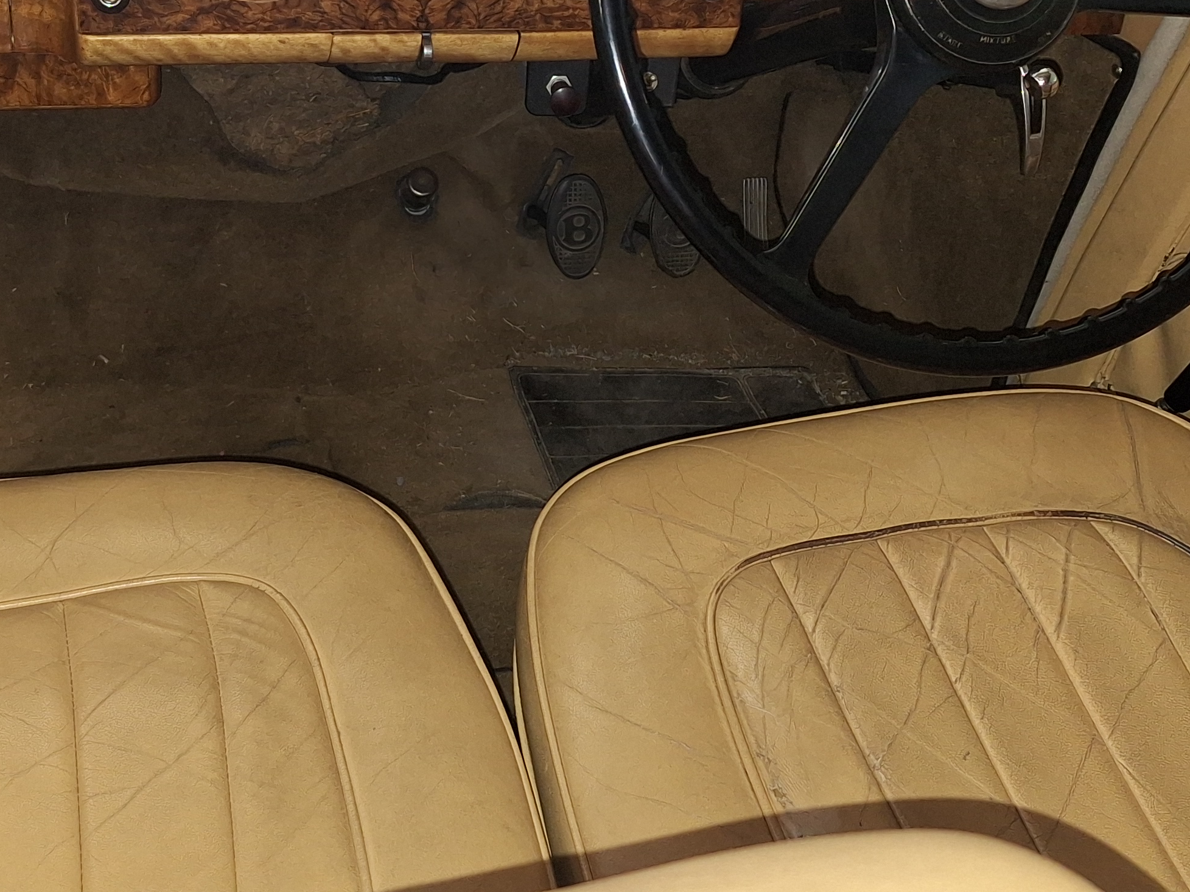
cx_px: 488
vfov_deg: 29.9
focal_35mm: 48
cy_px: 264
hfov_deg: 39.5
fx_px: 1650
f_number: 1.8
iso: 200
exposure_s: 1/50
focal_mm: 5.54
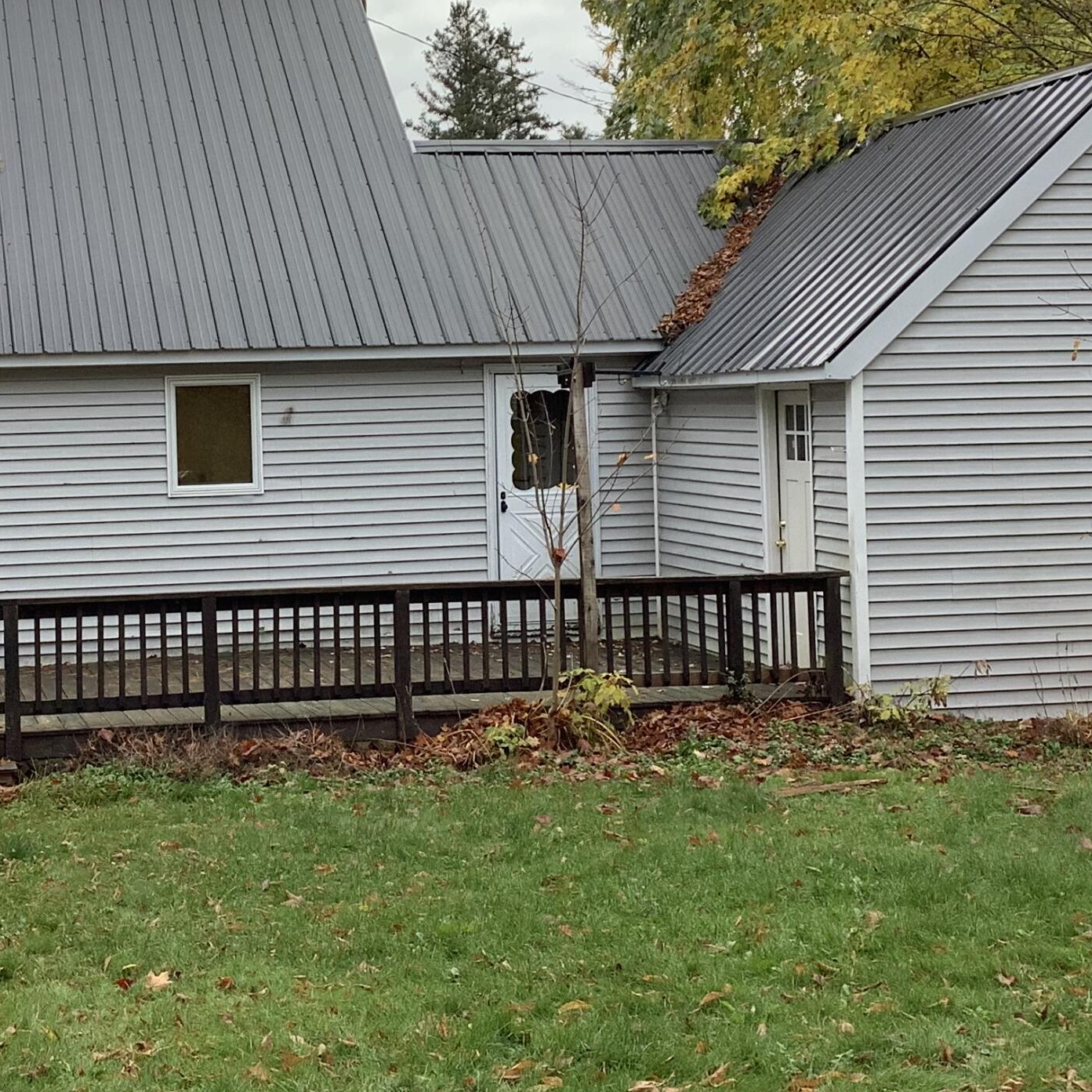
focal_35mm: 59
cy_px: 390
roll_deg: +0.7
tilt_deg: -0.5
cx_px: 333
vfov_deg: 28.9
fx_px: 2106
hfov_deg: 28.8
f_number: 2.4
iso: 25
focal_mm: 3.3
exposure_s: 1/238
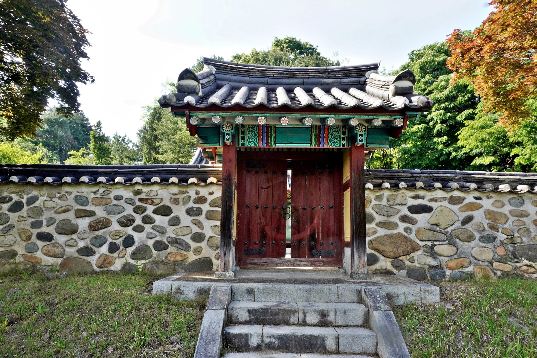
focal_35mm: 24
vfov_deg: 53.1
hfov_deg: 73.7
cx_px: 268
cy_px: 179
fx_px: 358
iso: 400
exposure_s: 1/30
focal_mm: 16
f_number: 20
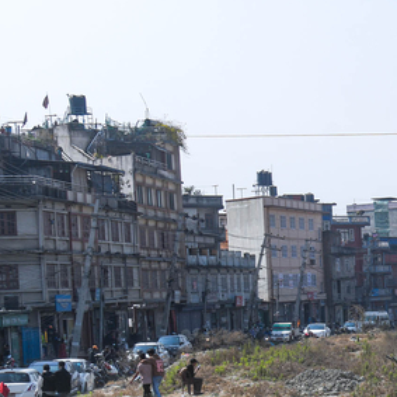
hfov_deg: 12.6
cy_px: 338
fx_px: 1713
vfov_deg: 13.1
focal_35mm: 132
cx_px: 597
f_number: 5.6
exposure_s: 1/400
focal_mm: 44
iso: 64
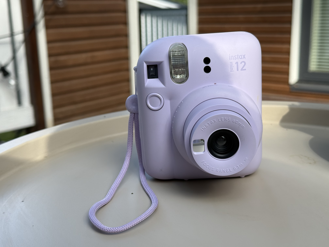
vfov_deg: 30.3
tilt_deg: -13.5
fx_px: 456
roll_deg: +1.5
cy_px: 124
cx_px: 164
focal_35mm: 48
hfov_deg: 39.7
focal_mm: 6.76
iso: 64
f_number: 1.78
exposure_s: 1/885
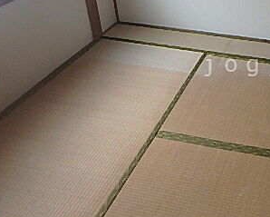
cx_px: 266
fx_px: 352
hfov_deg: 37.7
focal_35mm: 44
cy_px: 65
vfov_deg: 33.8
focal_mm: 3.7
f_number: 3.5
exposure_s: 1/60
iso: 200
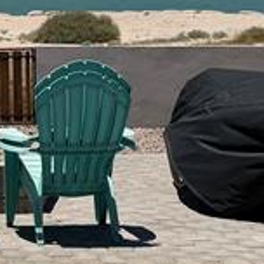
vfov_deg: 12.0
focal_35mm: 143
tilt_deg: +1.1
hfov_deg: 12.0
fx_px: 1234
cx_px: -36
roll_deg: +0.3
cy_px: -17
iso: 80
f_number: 1.78
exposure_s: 1/10309
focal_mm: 6.76
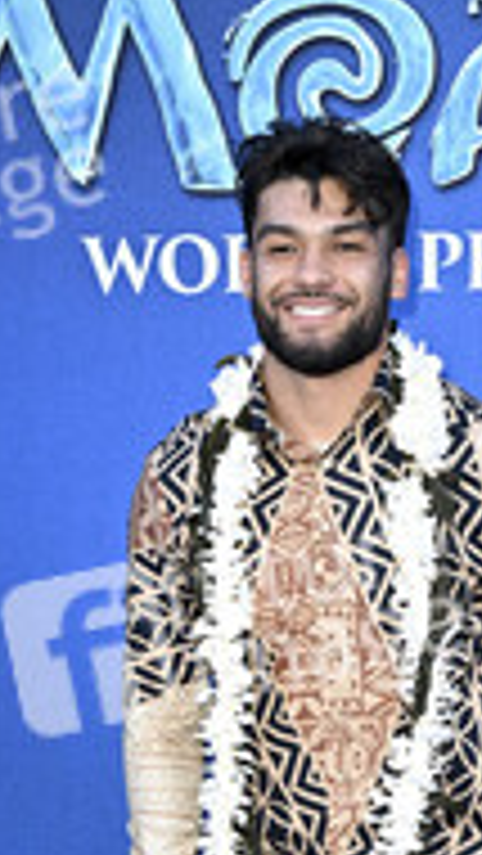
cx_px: 365
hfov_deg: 13.7
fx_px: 1998
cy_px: 855
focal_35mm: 88
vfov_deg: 23.2
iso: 1000
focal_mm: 40
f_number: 6.3
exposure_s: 1/250
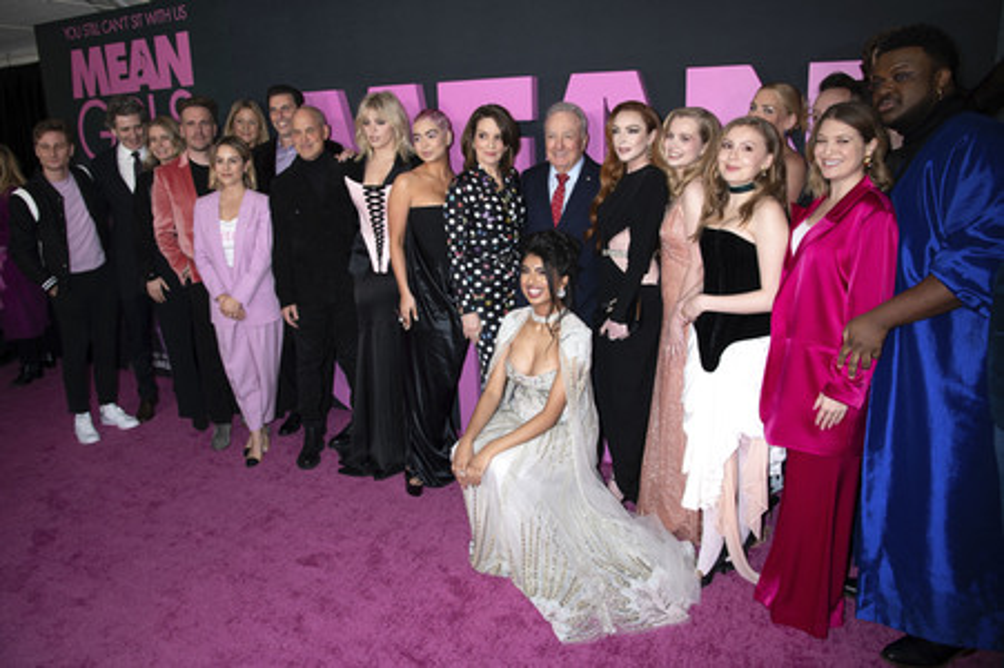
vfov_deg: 53.1
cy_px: 334
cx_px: 502
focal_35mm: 24
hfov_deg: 73.8
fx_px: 669
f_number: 6.3
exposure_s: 1/160
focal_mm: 24
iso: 400
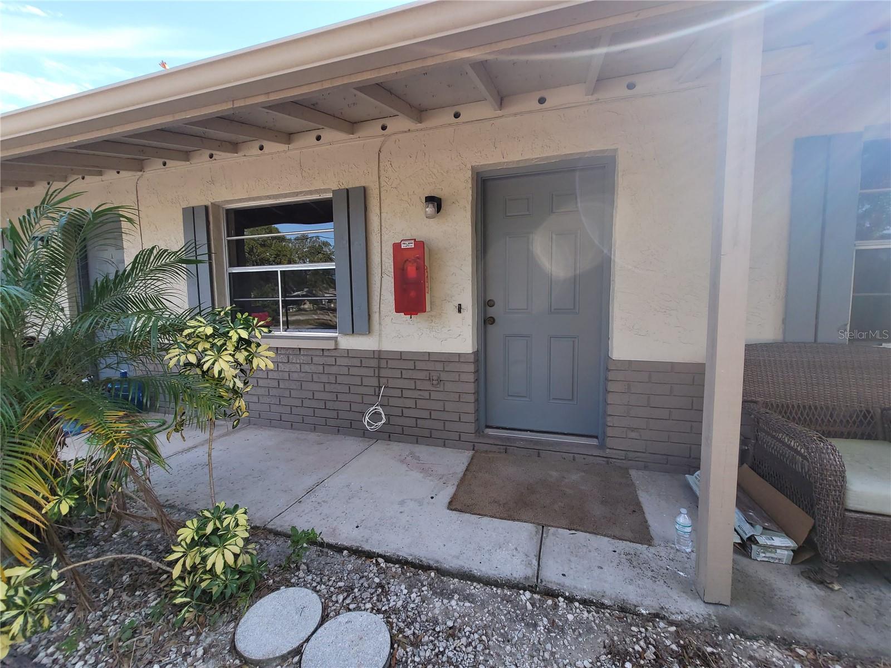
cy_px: 334
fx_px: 335
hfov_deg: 106.2
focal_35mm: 13
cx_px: 446
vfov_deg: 89.9
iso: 64
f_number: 2.2
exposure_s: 1/335
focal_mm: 2.2
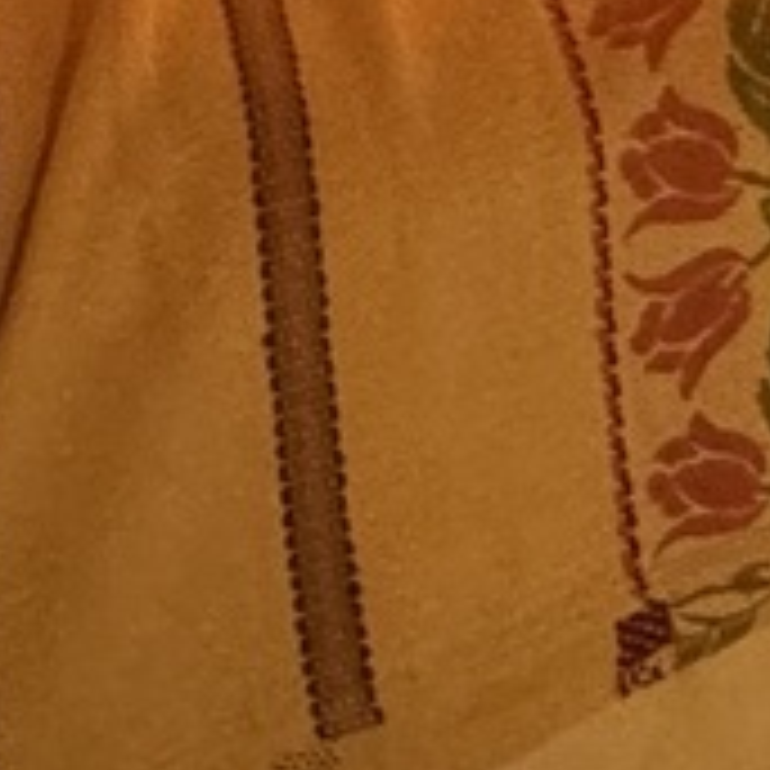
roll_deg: +0.1
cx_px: 815
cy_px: -1009
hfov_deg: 16.3
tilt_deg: -13.5
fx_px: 2617
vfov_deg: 13.1
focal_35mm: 104
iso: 640
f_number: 2.2
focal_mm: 2.22
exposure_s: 1/60
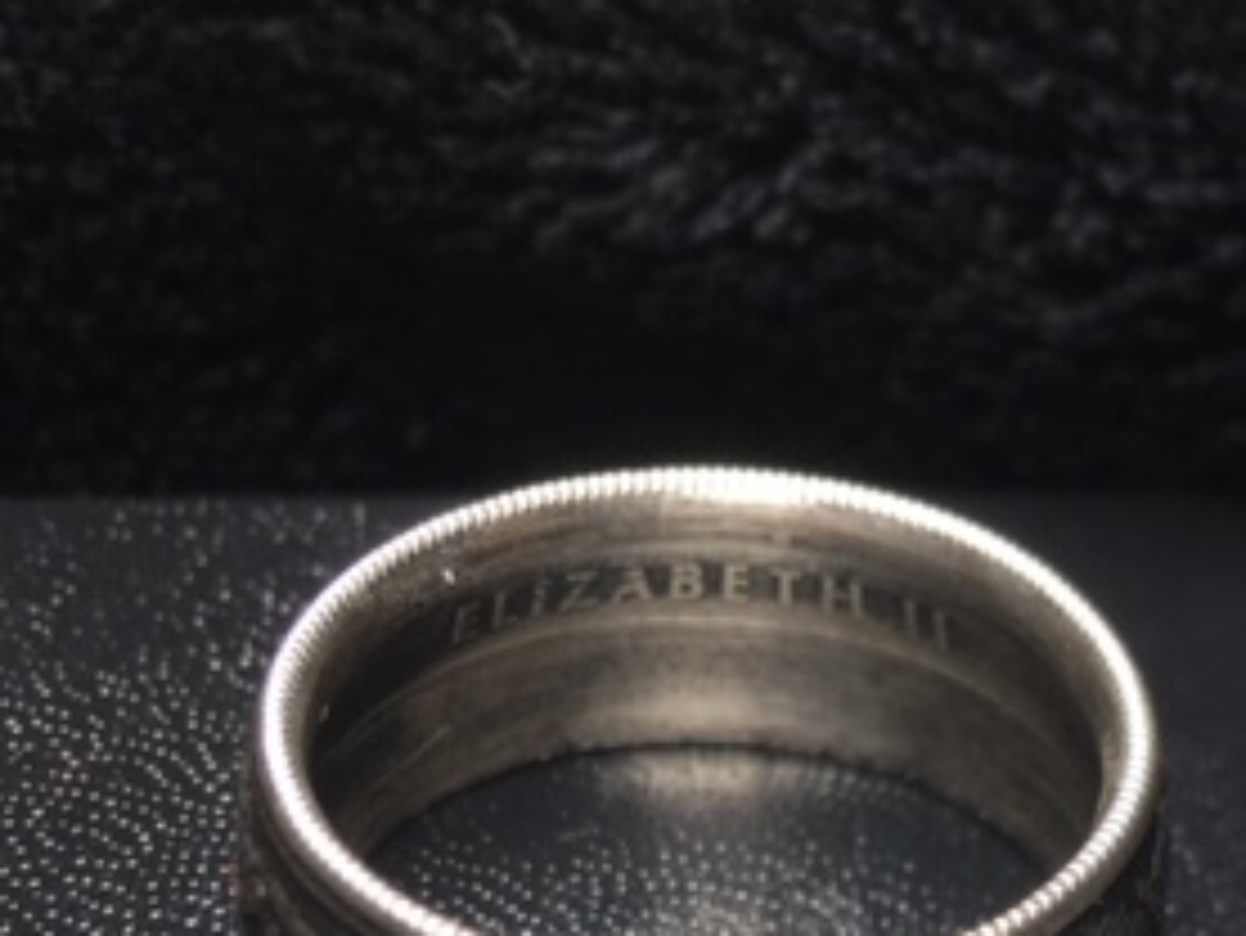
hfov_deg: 28.7
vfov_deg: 20.8
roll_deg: -4.0
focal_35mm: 67
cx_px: 886
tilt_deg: -44.2
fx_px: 2413
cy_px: 1053
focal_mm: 4.15
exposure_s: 1/120
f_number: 2.2
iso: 25
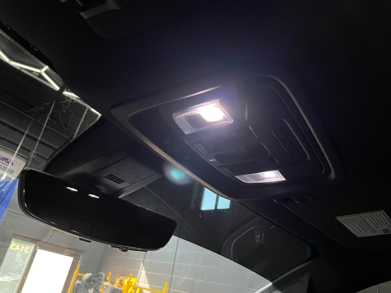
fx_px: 294
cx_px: 196
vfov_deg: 53.1
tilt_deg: +27.3
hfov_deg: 67.3
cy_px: 146
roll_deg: -11.1
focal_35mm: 26
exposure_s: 1/60
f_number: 1.6
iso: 500
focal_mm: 4.2
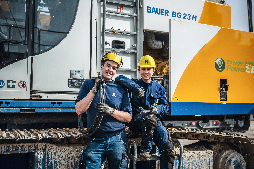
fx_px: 282
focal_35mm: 40
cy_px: 84
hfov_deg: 48.5
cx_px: 127
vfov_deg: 33.4
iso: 100
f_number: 2
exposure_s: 1/2500
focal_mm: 40
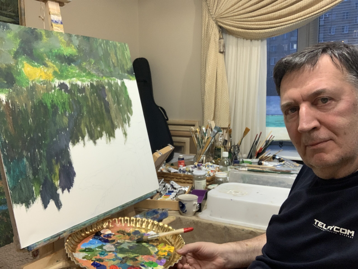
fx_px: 331
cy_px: 134
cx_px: 179
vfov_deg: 44.2
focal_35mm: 32
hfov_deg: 56.8
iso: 250
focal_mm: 2.87
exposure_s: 1/33
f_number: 2.2
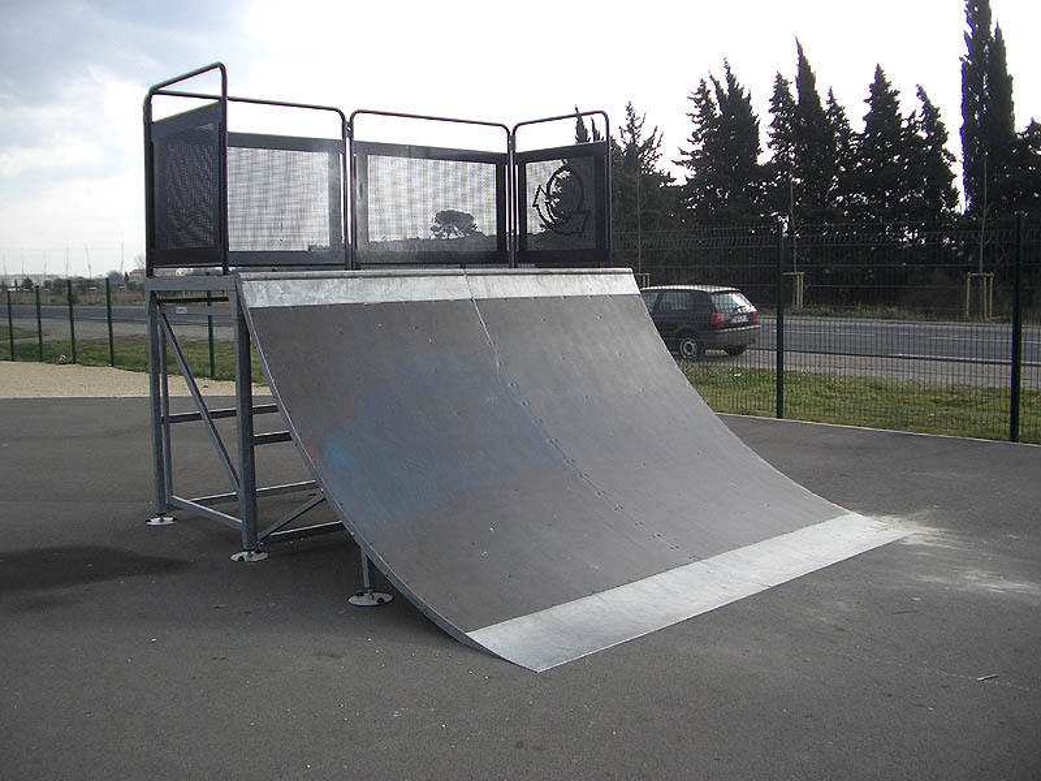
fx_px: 1053
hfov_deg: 52.6
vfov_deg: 40.7
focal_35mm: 35
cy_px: 390
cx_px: 520
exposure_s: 1/640
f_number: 2.6
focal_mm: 5.8
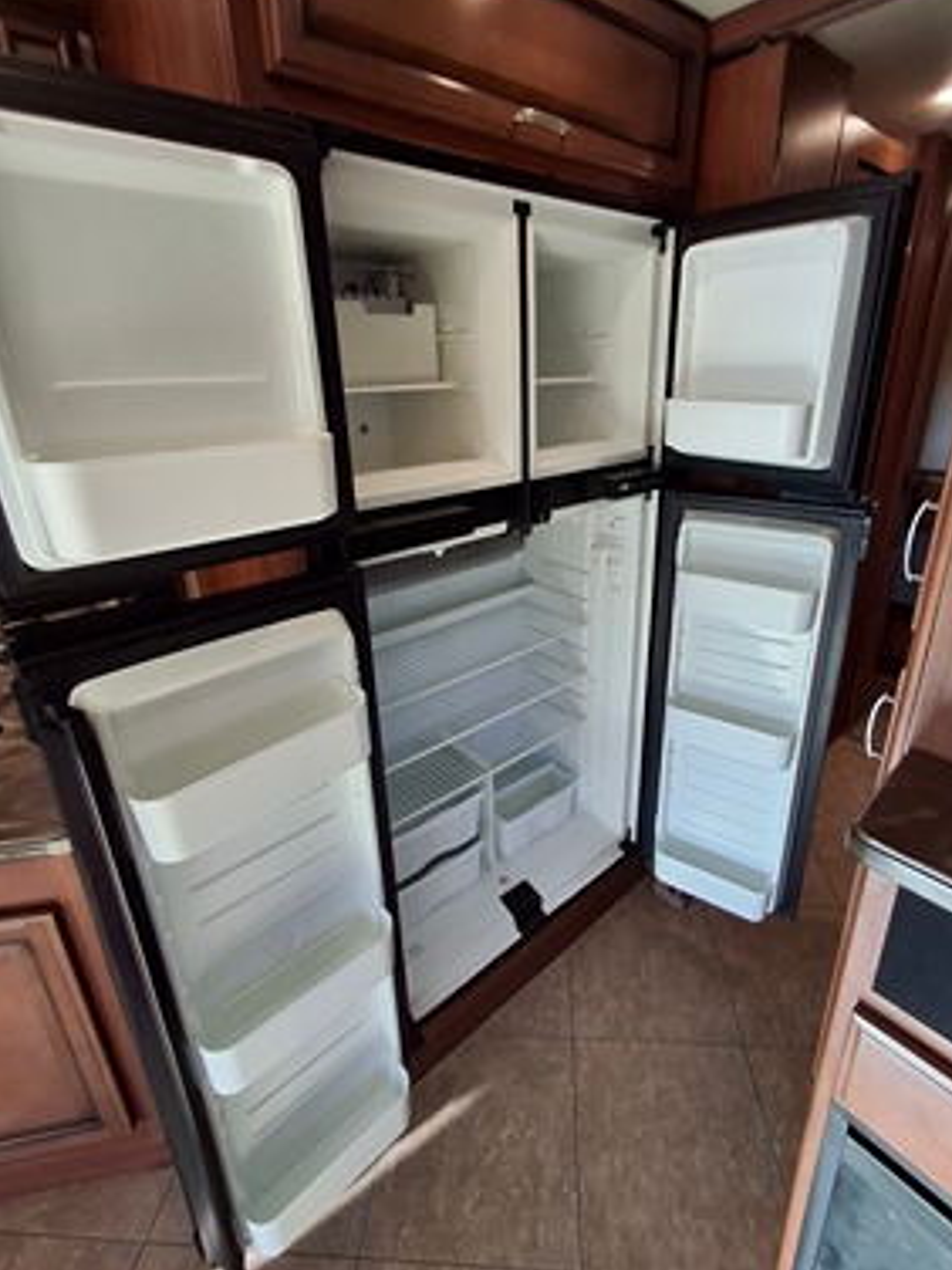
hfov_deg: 74.7
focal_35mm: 17
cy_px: 598
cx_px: 500
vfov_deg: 90.9
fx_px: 623
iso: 64
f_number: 2.2
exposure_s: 1/40
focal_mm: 1.64
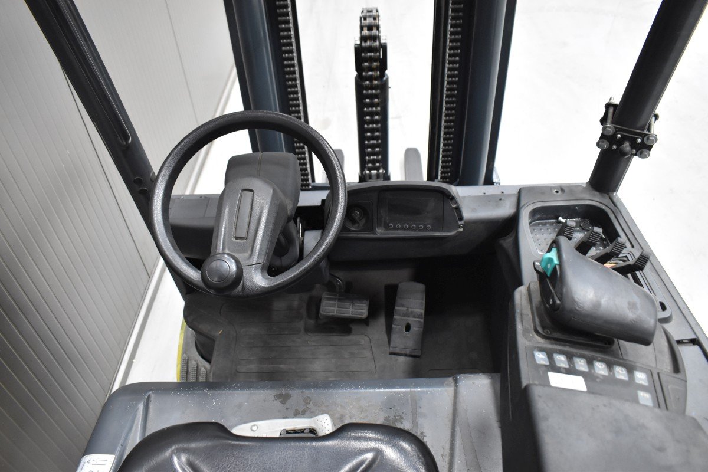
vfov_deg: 47.9
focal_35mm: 27
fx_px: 531
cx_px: 354
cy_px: 236
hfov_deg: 67.4
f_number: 4
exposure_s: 1/30
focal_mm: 18
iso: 1600
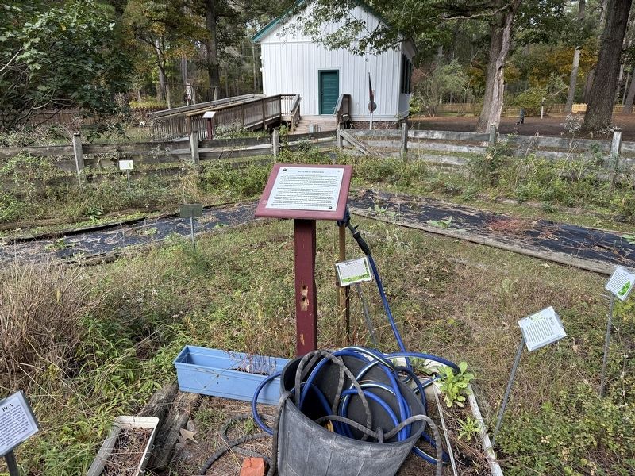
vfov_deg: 56.8
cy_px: 238
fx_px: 440
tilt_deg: -17.4
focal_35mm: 24
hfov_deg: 71.6
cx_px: 318
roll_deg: -0.4
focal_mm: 6.76
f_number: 1.78
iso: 100
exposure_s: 1/805
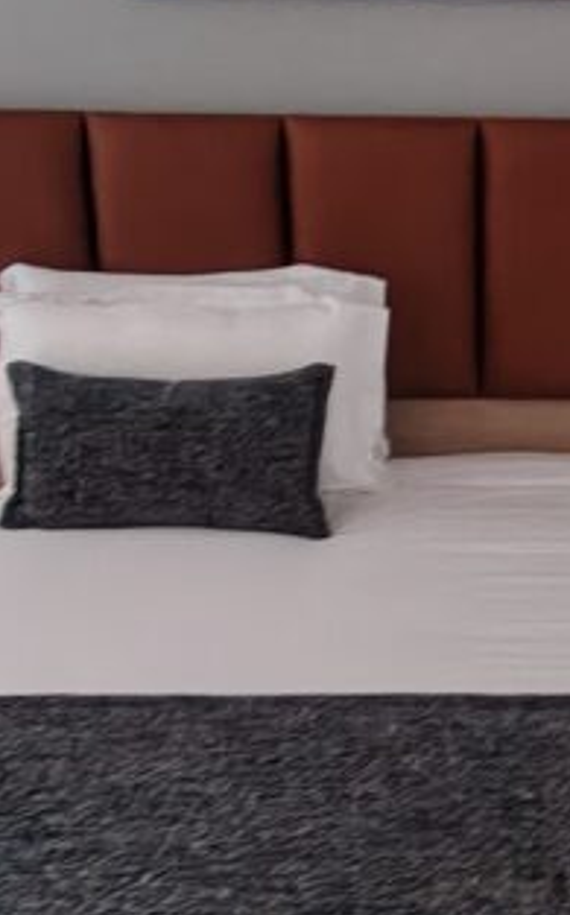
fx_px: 1470
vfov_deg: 34.5
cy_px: 526
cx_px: 555
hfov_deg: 21.3
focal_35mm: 59
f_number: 2.2
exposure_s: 1/20
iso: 658
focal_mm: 1.42
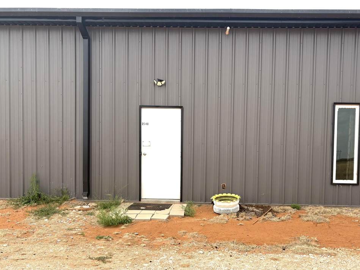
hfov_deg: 52.3
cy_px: 170
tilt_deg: -2.8
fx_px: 364
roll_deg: -0.6
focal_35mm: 35
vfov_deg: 40.4
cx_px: 212
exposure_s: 1/2639
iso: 50
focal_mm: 5.96
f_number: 1.6
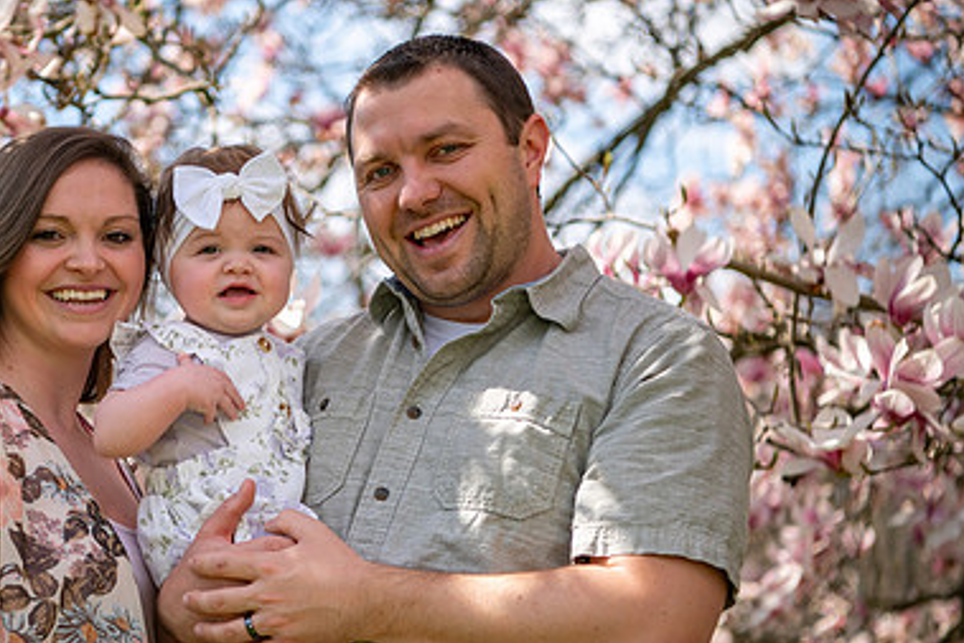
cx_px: 249
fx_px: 2866
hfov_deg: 19.0
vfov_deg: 12.8
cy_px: 323
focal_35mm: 107
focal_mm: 70
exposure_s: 1/5000
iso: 400
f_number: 2.8
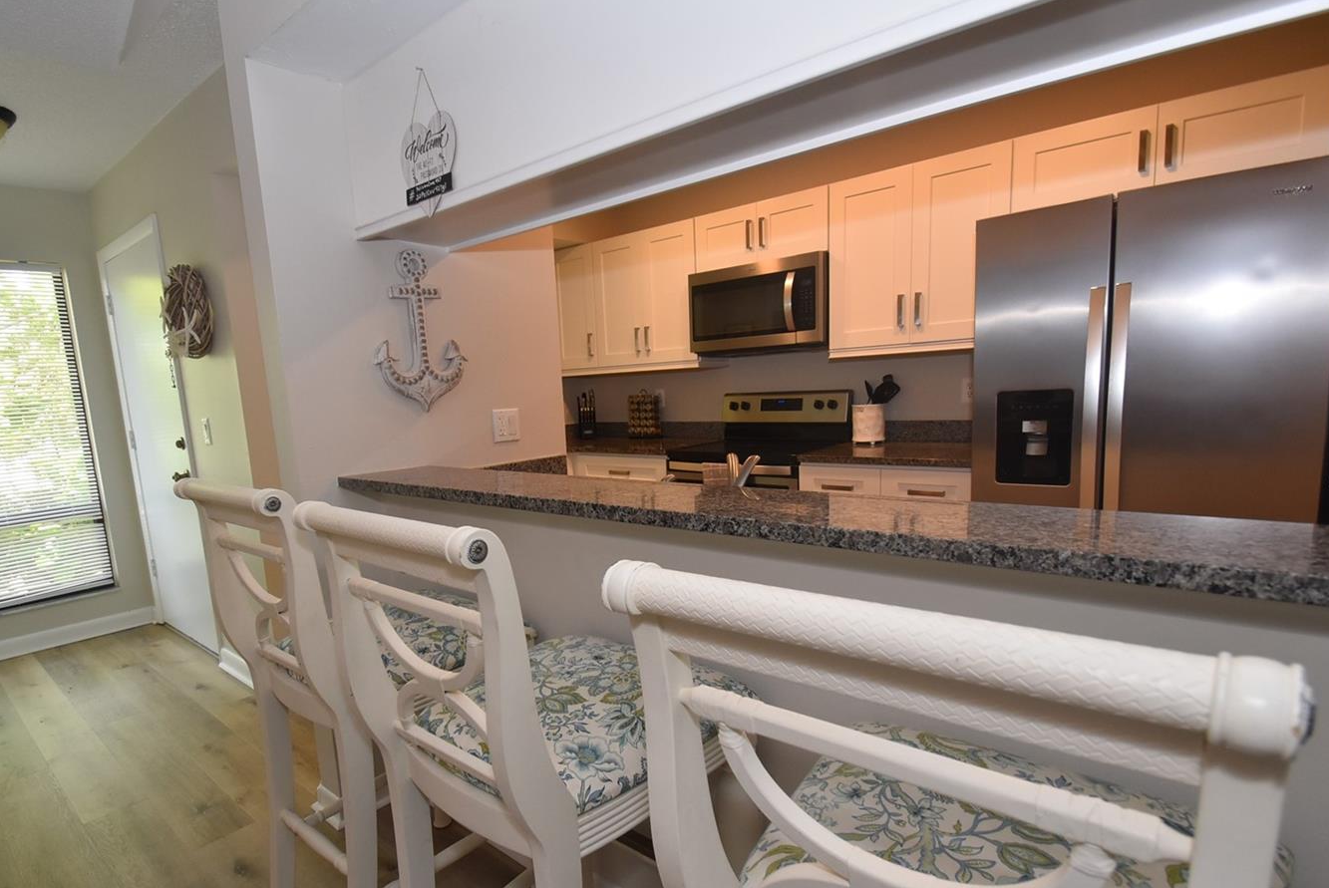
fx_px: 665
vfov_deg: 67.4
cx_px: 620
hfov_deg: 89.8
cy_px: 481
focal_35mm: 18
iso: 800
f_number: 5
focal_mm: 10
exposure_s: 1/100
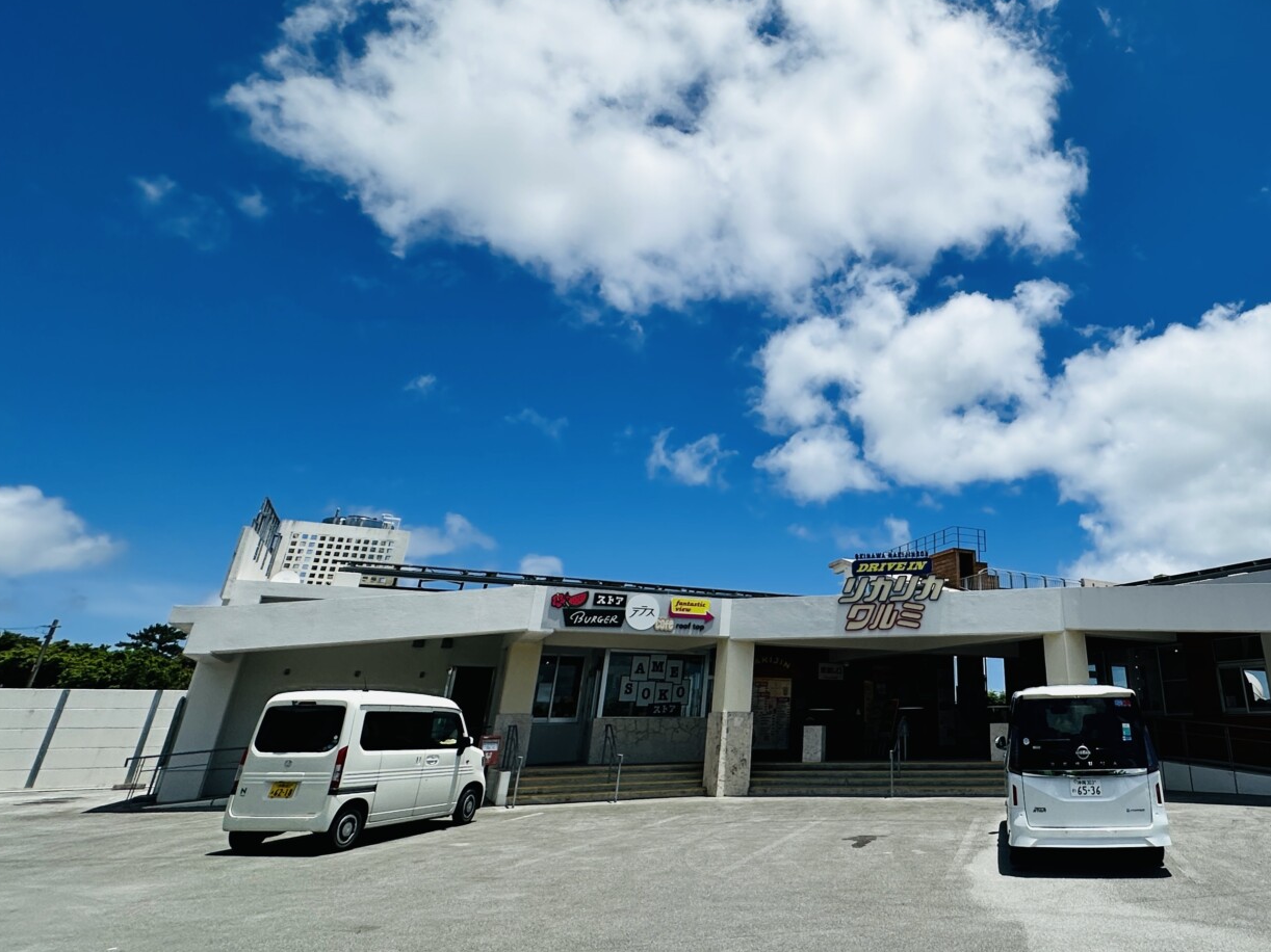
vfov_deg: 60.5
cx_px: 904
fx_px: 808
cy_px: 372
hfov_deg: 72.7
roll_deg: +0.5
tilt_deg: +24.2
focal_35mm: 22
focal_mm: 2.22
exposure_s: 1/6897
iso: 50
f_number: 2.2
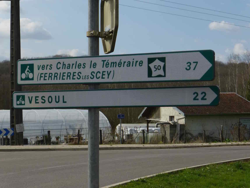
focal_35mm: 79
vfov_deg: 18.7
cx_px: 125
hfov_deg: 24.7
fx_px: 571
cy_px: 94
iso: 100
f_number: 5.6
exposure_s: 1/640
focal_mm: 14.2
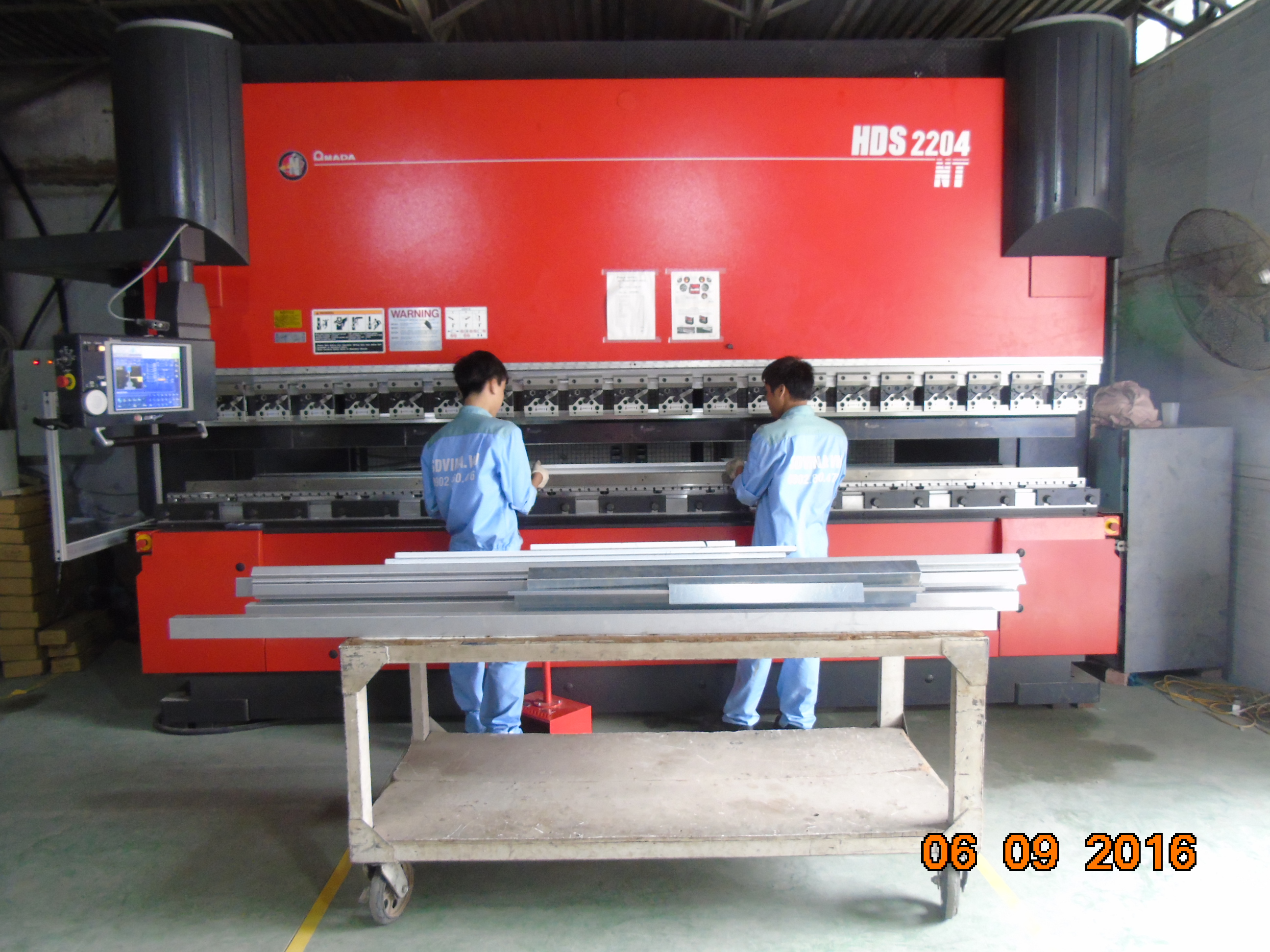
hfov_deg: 69.4
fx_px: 917
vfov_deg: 54.9
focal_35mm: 25
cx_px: 635
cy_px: 476
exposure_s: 1/25
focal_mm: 4.4
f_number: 3.4
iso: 400
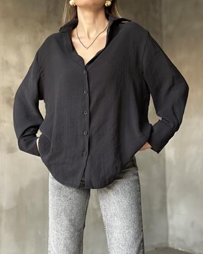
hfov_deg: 29.7
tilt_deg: +1.8
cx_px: 101
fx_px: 383
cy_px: 130
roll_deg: -0.8
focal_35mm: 51
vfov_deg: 36.7
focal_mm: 6.86
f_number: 1.78
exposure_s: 1/44
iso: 400
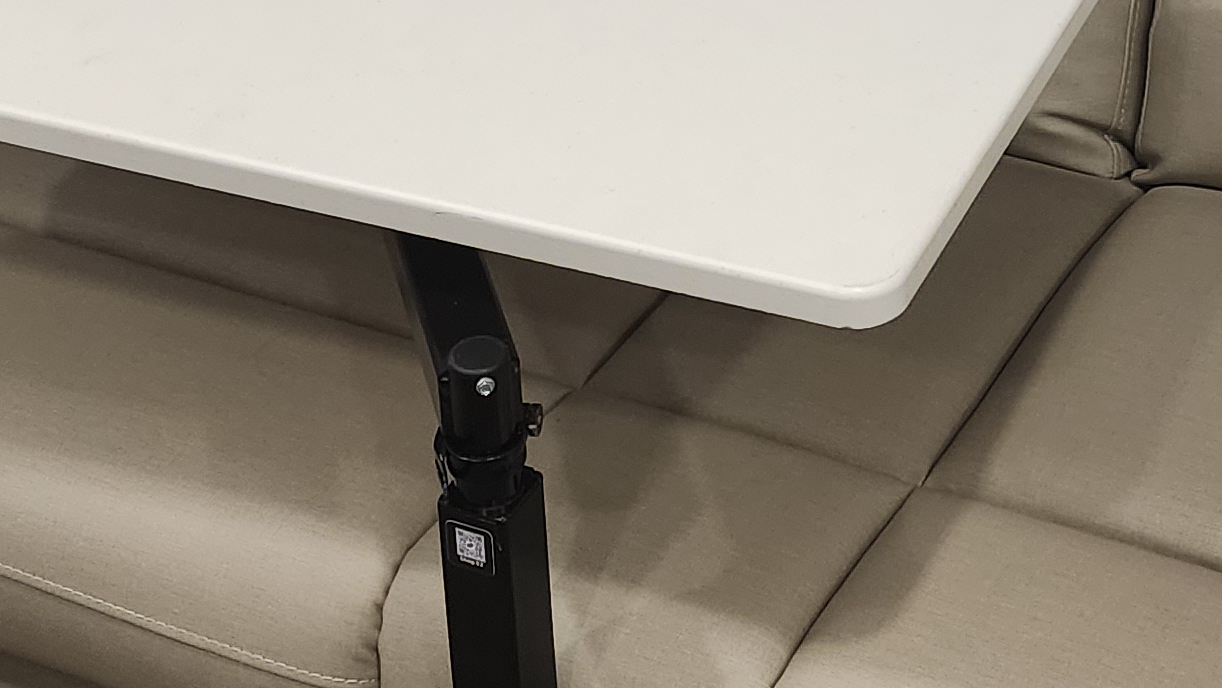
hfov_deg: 25.5
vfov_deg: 14.0
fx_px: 2658
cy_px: -301
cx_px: 951
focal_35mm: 82
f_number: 1.8
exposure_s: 1/120
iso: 320
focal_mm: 6.4
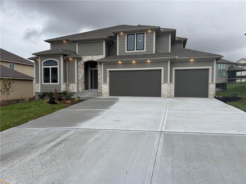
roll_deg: -0.4
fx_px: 171
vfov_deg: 56.8
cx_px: 123
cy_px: 92
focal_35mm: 24
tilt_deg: -2.4
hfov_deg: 71.6
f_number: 1.78
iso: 80
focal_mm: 6.76
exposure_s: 1/925
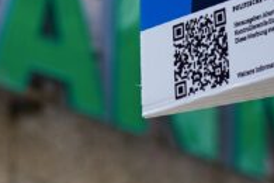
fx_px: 2839
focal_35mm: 373
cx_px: 15
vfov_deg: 3.6
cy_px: -393
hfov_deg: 5.5
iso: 100
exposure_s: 1/250
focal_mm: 55
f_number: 4
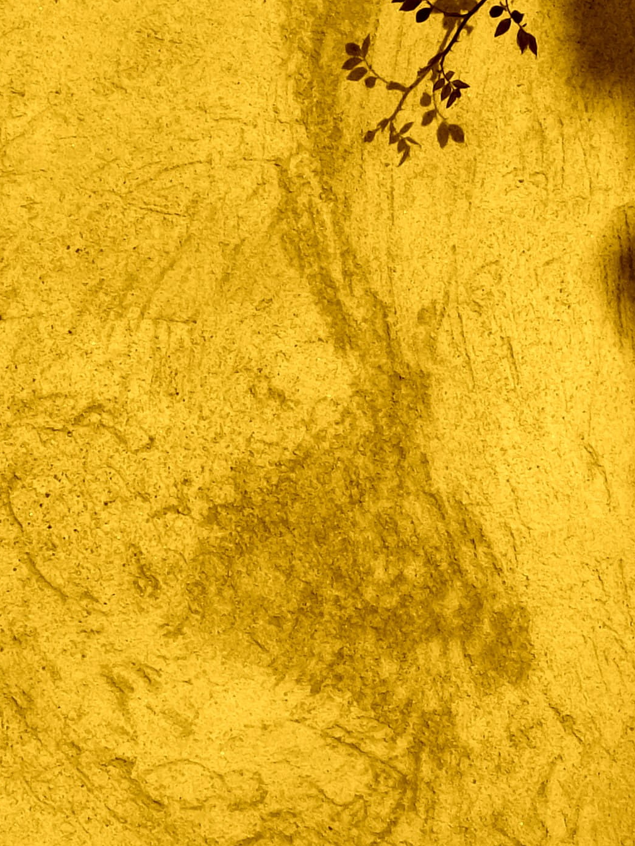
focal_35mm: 175
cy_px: 315
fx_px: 4280
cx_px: 622
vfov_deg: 11.3
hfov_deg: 8.4
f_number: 6.7
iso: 64
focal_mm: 11.6
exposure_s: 1/500
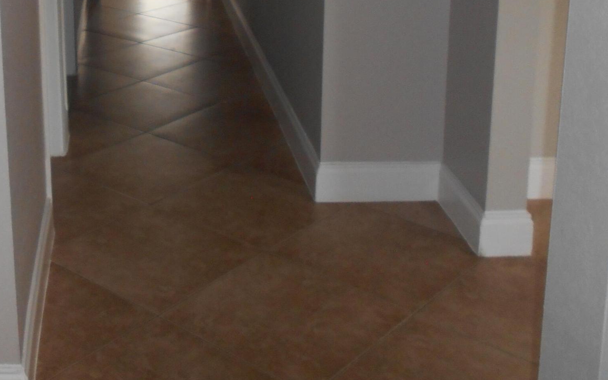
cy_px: -16
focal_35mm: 54
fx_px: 895
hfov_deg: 36.0
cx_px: 102
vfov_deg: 22.9
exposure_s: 1/25
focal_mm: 4.6
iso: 200
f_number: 3.2
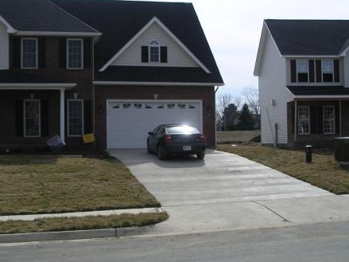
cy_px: 119
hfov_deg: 35.5
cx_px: 148
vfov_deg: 27.0
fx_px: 544
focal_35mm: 54
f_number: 6.7
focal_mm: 5.7
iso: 50
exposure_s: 1/350
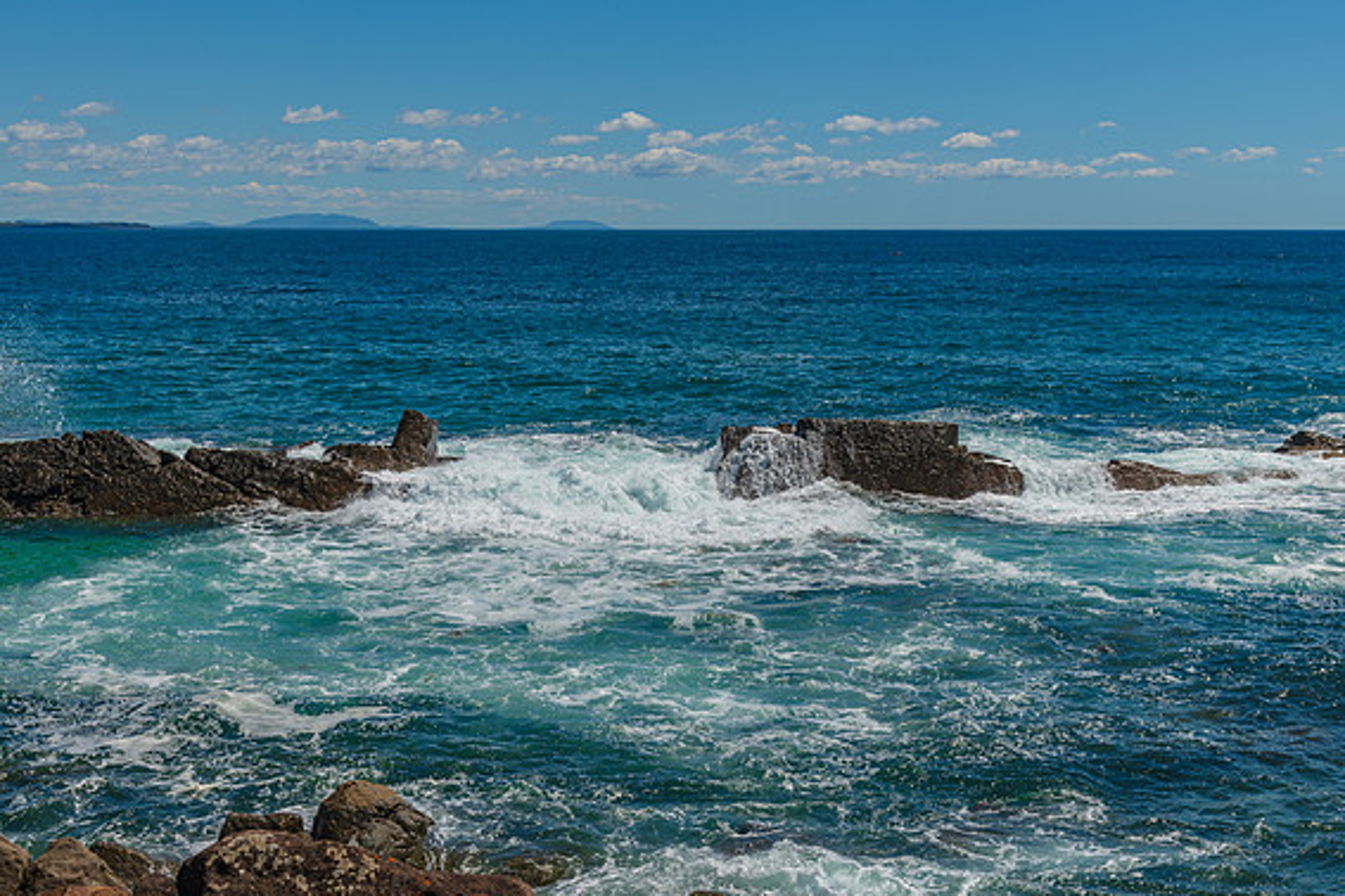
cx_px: 683
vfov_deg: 25.5
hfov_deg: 37.5
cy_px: 449
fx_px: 1980
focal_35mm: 53
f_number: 11
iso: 40
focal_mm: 50
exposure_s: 1/250
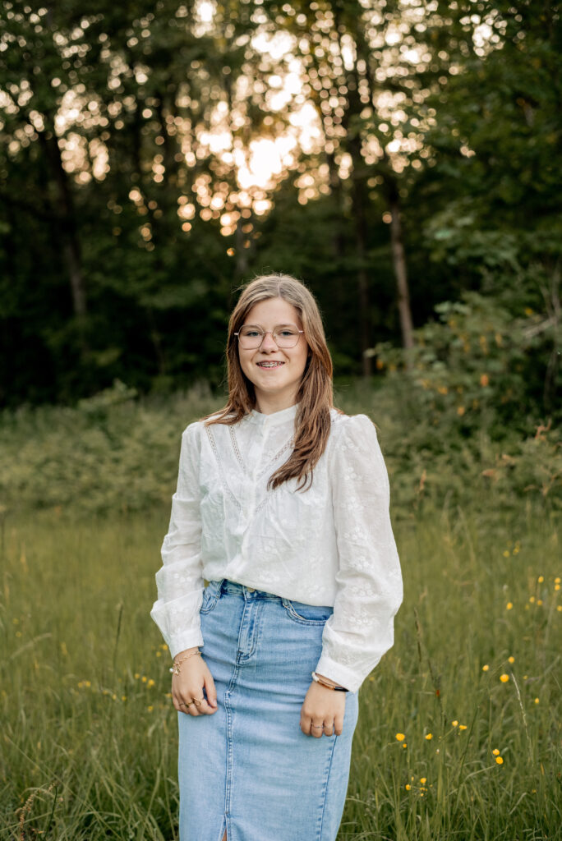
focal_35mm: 50
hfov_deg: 27.0
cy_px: 420
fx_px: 1169
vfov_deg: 39.6
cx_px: 281
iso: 640
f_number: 2.5
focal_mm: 50
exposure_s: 1/800
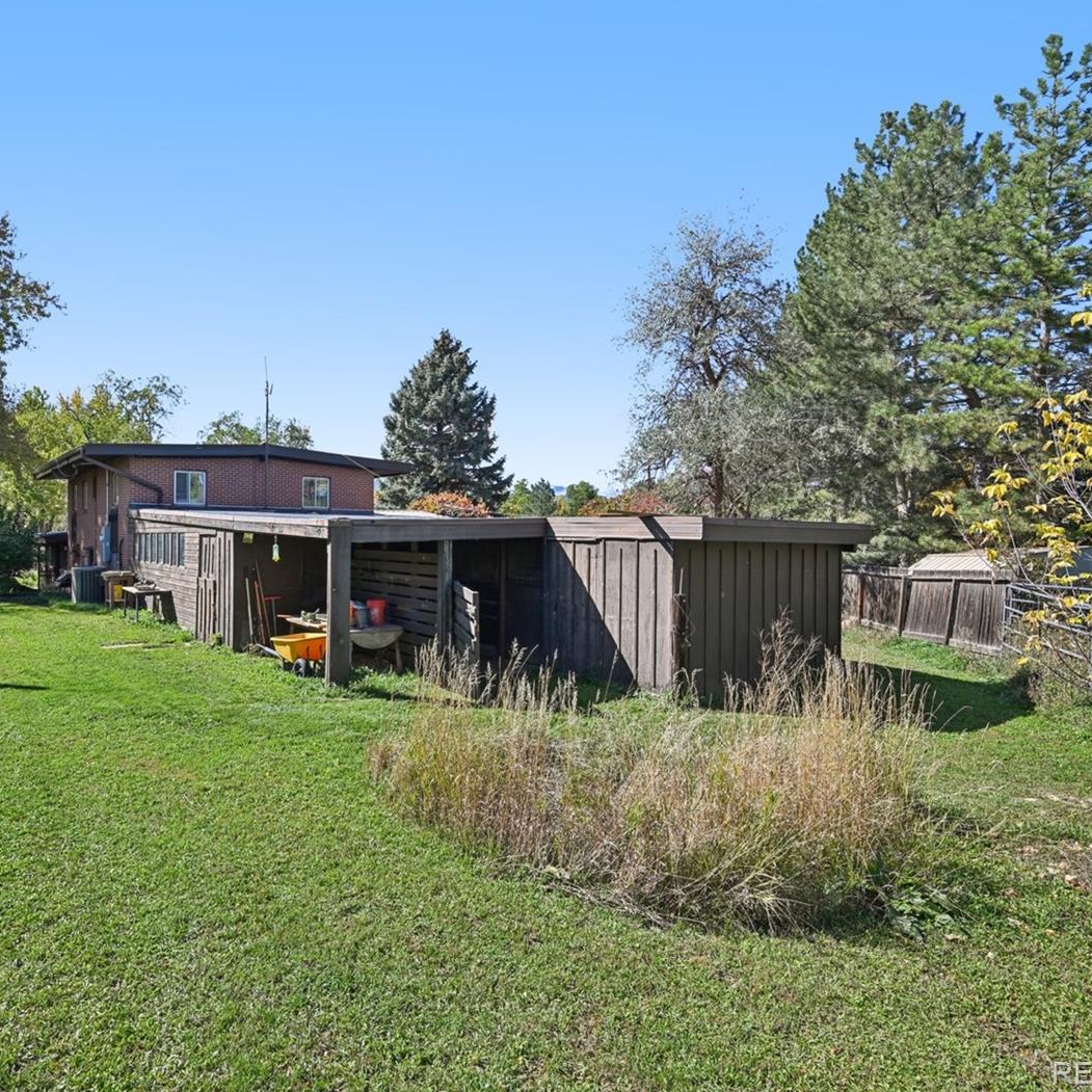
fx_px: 785
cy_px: 541
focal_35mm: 22
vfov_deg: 69.6
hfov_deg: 68.2
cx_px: 390
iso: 64
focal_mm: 17
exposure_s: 1/125
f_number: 7.1
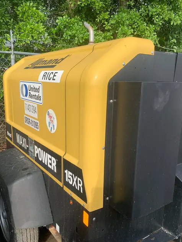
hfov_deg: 46.8
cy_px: 131
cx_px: 81
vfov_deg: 59.8
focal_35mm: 30
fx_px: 210
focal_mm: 4.25
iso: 25
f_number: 1.8
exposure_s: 1/871
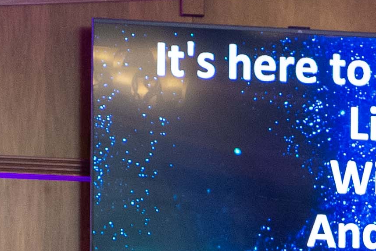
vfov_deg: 3.8
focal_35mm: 351
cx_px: 698
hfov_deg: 5.8
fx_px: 3667
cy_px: 653
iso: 800
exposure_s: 1/30
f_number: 4
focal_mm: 50
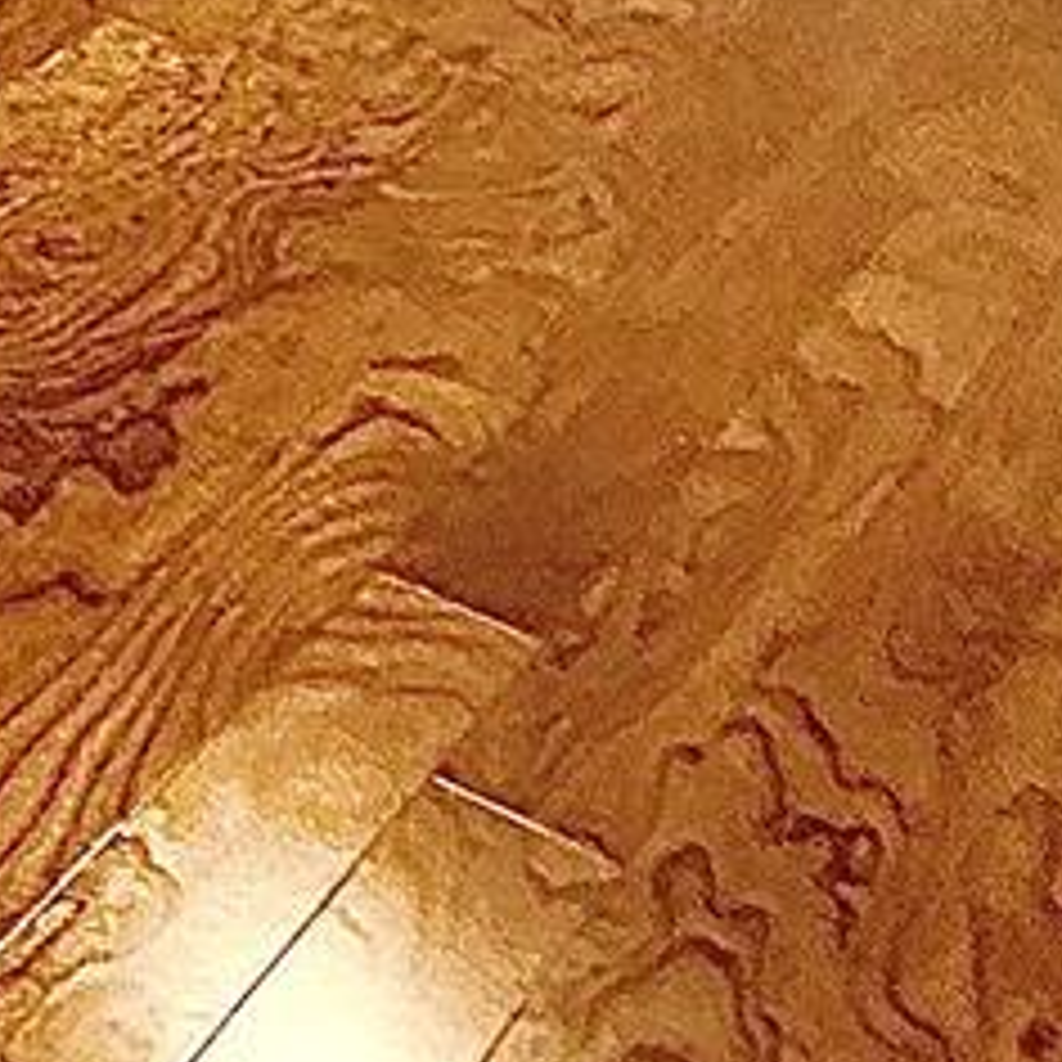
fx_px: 2916
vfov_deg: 17.0
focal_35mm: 84
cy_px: -846
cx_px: -1364
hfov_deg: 14.7
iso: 500
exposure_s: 1/60
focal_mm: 2.22
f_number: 2.2
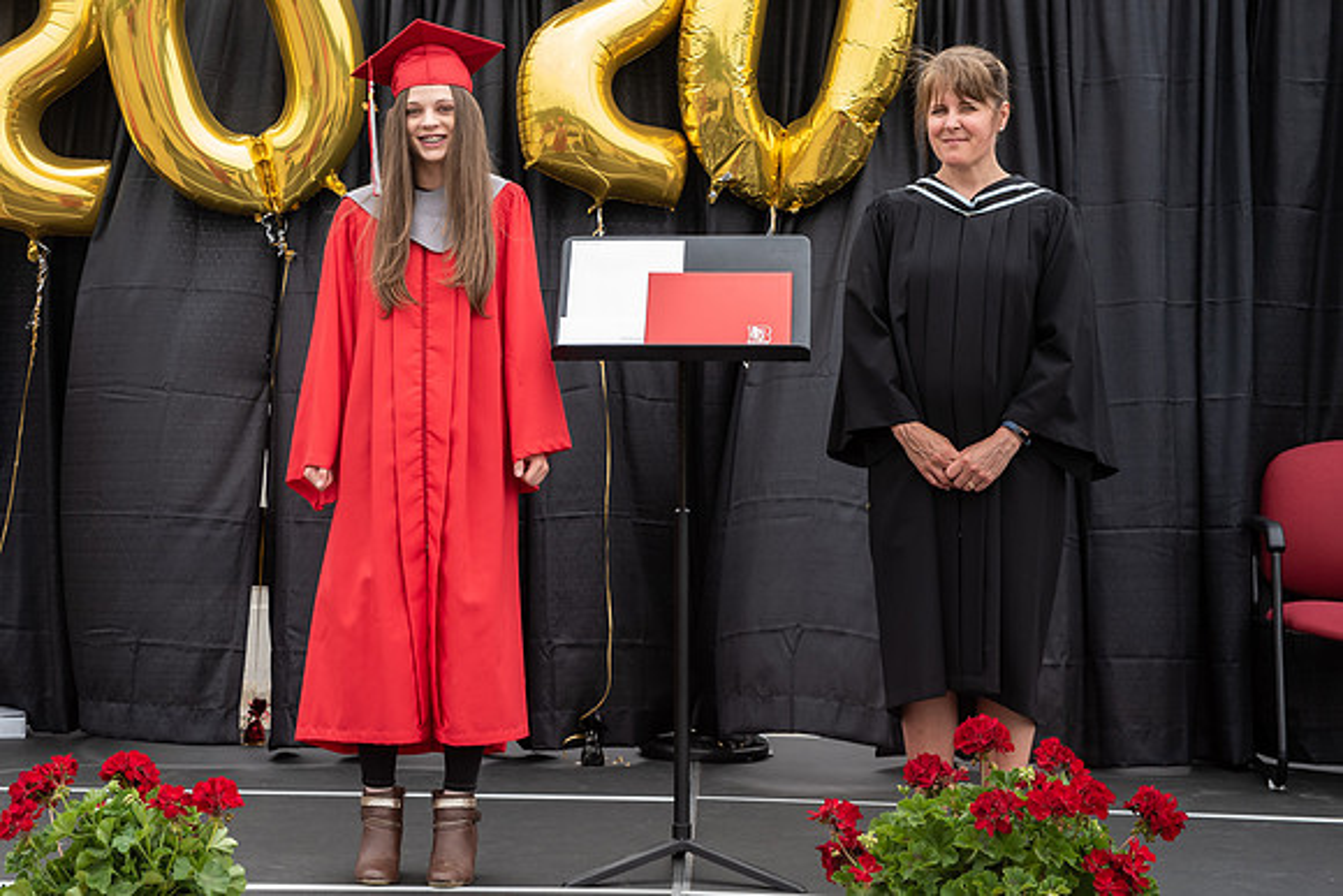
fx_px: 2611
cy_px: 368
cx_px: 472
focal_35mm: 70
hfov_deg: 28.7
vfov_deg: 19.5
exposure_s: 1/500
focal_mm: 52
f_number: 5.6
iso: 500
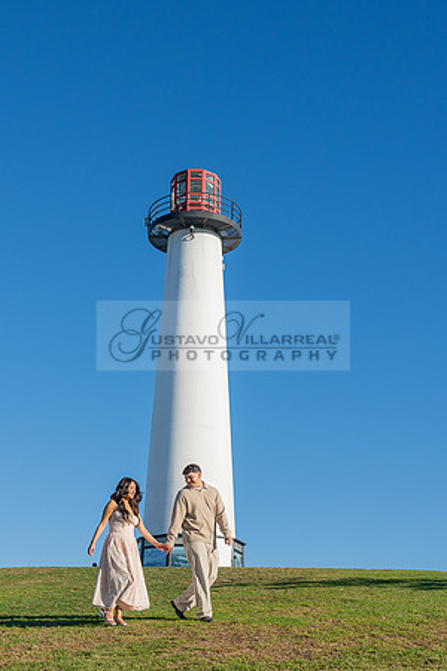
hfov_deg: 24.8
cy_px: 396
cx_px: 208
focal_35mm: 55
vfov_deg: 36.3
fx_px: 1018
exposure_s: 1/2500
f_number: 4
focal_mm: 30.5
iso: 200
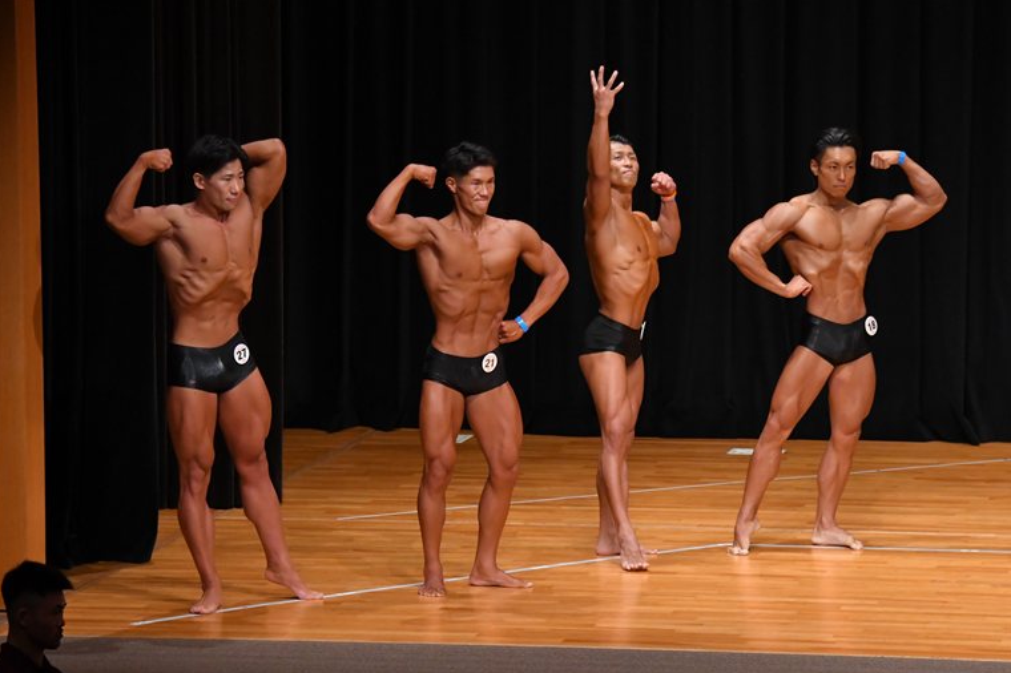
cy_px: 339
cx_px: 507
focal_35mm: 206
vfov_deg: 6.7
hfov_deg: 10.0
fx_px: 5782
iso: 4000
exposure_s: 1/400
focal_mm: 135
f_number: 5.6
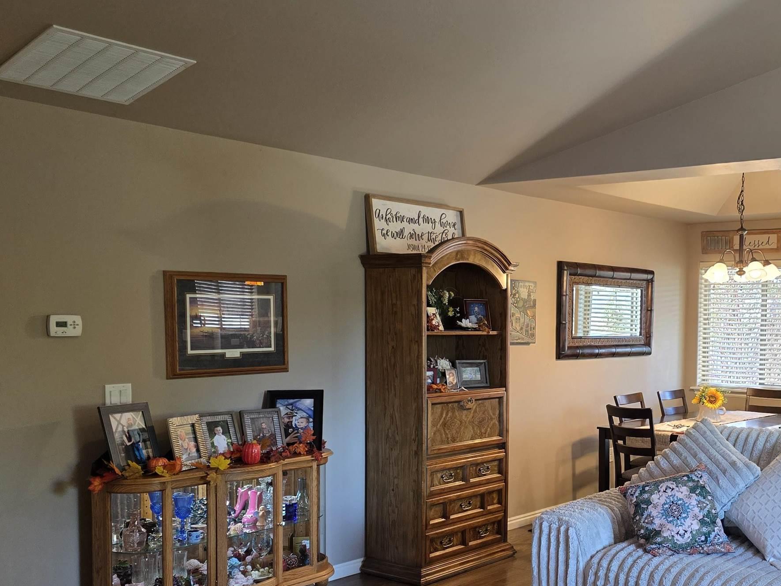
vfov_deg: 35.8
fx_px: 903
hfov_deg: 45.2
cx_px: 587
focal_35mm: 40
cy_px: 368
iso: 250
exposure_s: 1/120
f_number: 1.7
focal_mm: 6.3
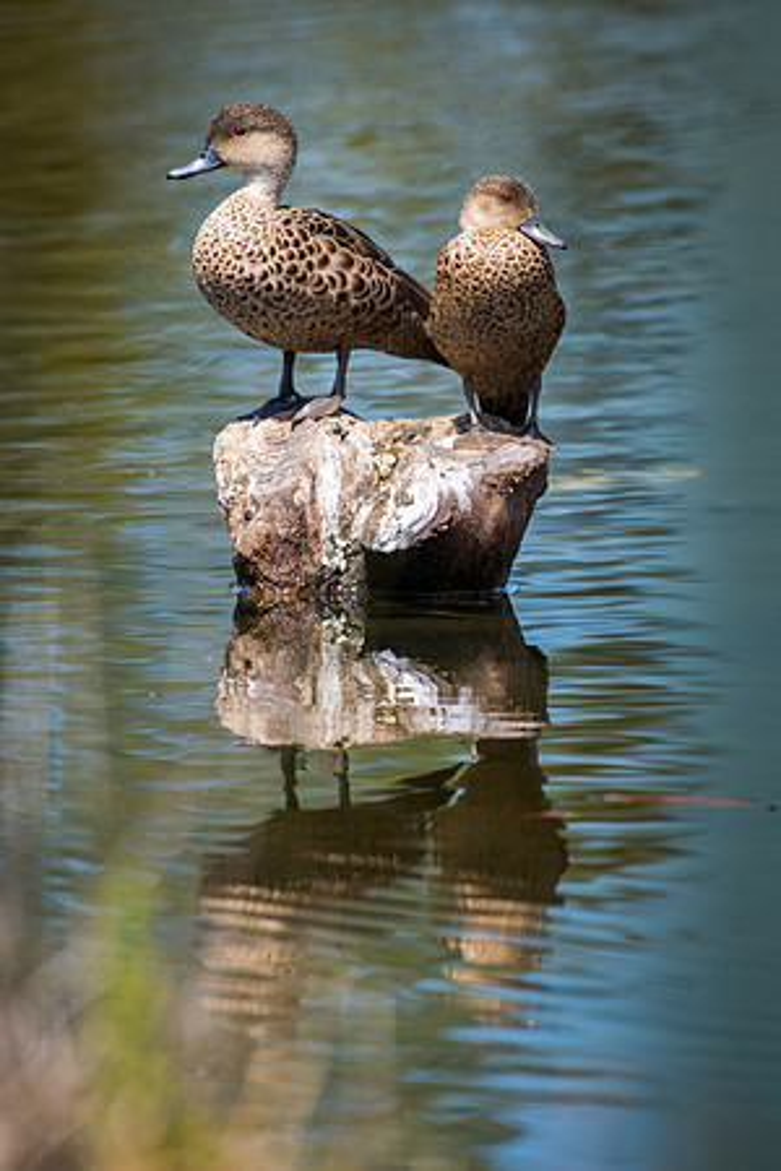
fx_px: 29594
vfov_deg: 2.3
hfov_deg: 1.5
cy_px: 551
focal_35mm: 910
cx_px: 477
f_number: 5.6
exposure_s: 1/1250
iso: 220
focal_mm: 500
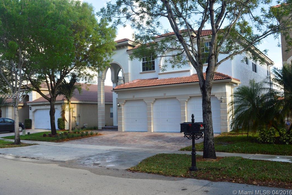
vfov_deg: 38.9
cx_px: 144
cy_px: 97
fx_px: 276
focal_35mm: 34
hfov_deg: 55.8
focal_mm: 22
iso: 400
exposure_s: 1/160
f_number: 9
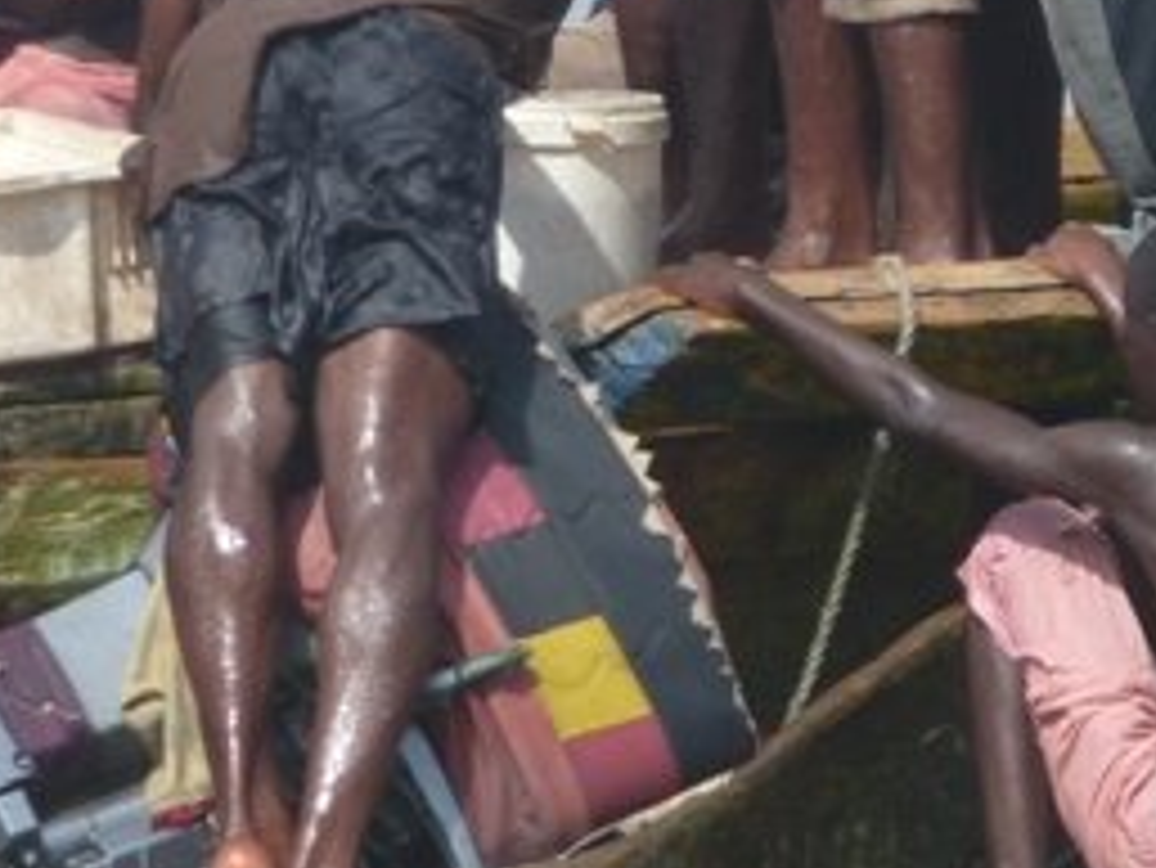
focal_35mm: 746
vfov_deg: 2.0
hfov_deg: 2.7
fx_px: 24924
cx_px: 1417
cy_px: 508
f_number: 4.9
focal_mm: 49.2
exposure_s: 1/800
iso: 160
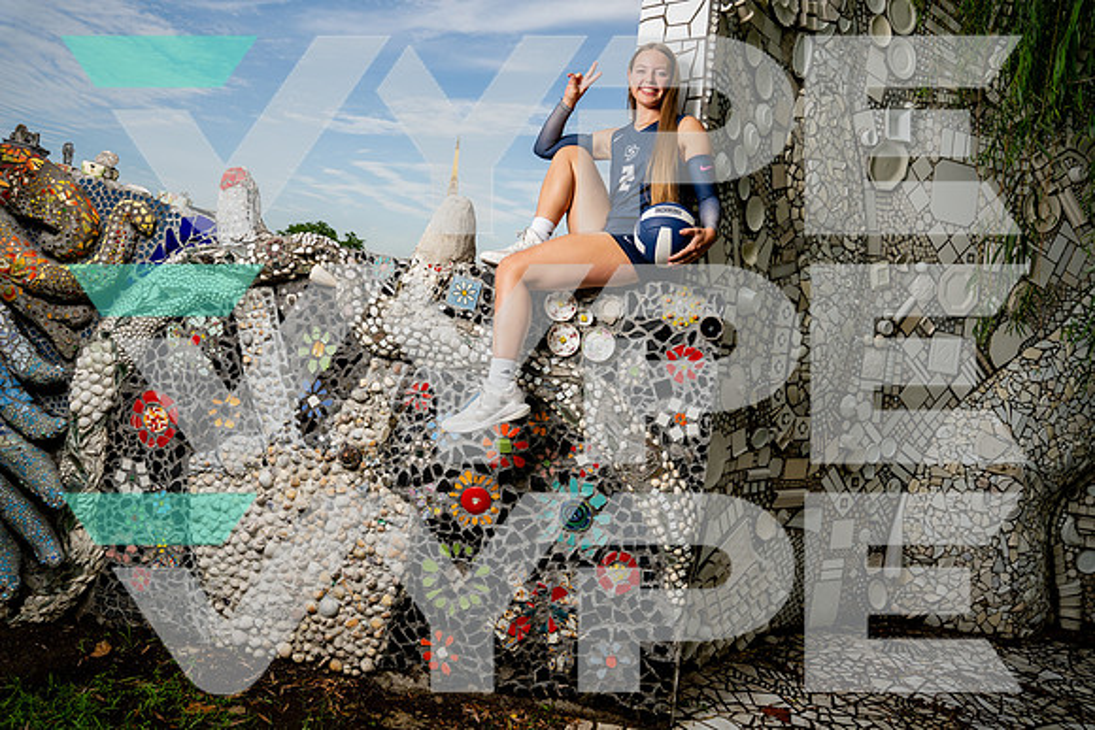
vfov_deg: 51.9
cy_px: 365
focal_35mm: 25
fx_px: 750
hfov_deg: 72.3
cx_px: 548
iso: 250
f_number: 4
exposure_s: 1/1250
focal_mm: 24
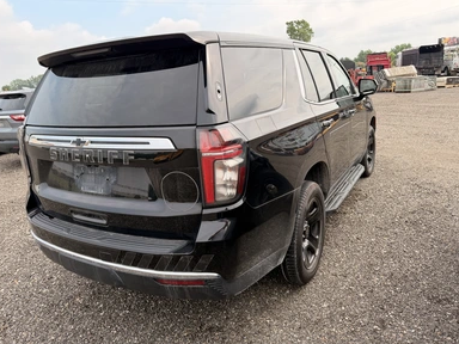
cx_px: 221
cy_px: 167
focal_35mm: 25
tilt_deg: -12.9
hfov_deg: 69.4
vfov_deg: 54.9
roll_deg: +6.0
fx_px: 331
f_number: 1.78
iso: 80
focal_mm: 6.76
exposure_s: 1/1192
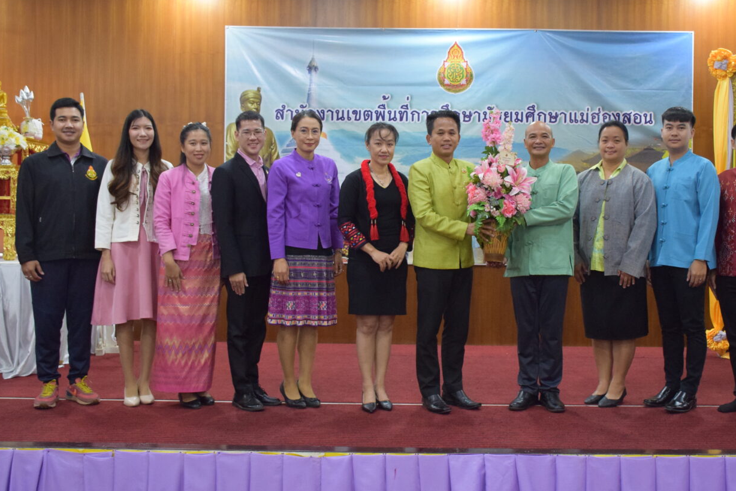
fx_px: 879
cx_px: 443
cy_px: 220
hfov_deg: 45.2
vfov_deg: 31.2
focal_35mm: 43
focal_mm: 22
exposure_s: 1/80
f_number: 5.6
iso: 2000
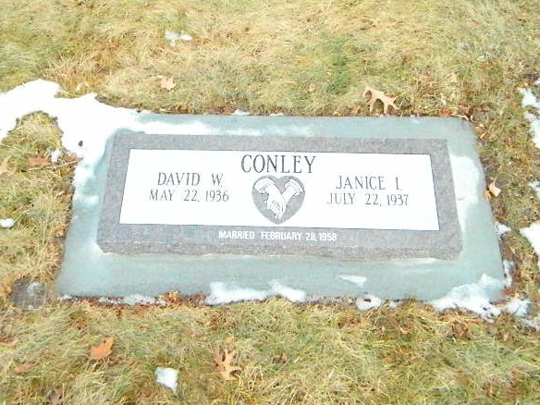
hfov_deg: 53.9
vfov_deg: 41.8
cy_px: 187
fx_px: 530
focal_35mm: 34
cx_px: 262
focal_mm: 5.6
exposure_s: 1/1000
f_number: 9.1
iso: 6400
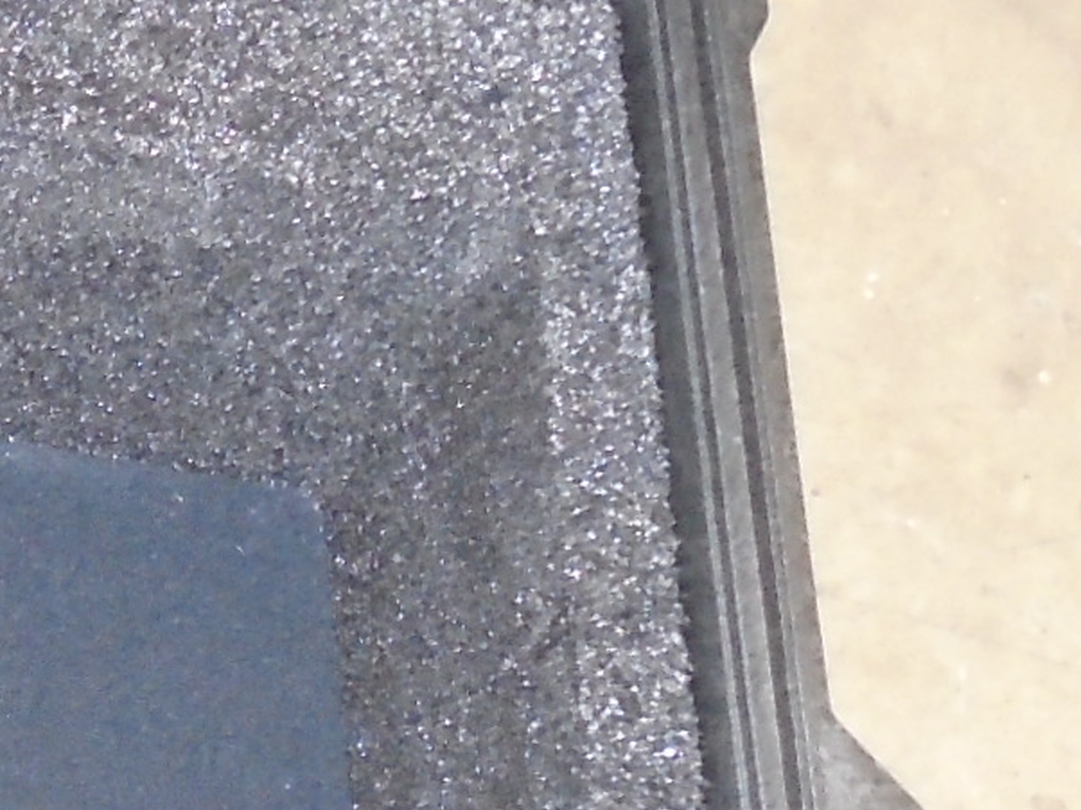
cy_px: 1027
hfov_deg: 15.1
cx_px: -905
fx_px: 3496
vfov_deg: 12.8
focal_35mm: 112
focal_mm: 4.6
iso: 400
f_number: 3.2
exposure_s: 1/30
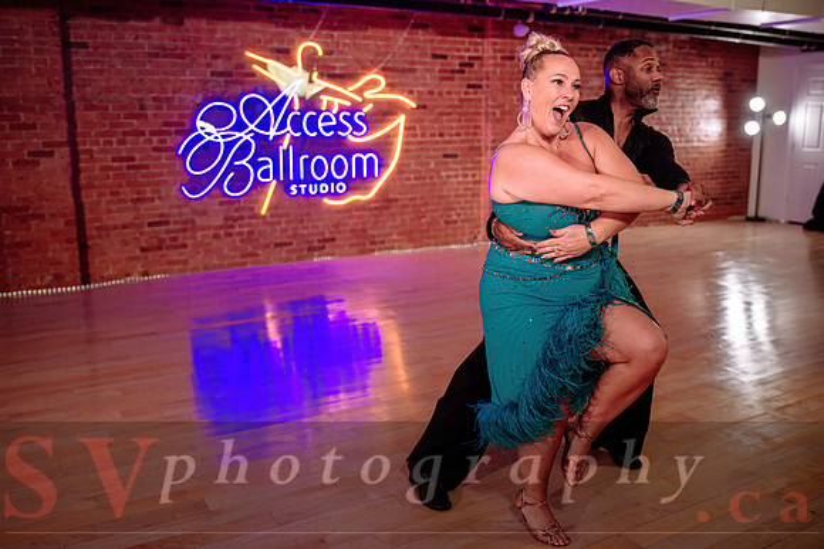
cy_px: 262
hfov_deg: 61.0
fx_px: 698
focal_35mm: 30
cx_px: 383
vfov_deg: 43.0
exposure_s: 1/400
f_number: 2
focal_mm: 28
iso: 800
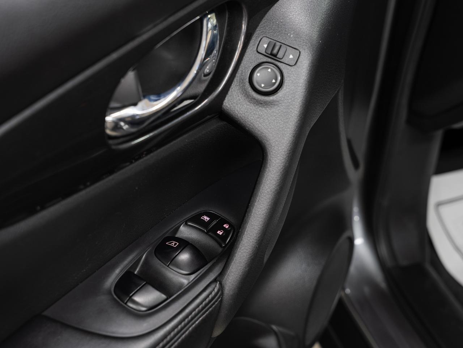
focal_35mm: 55
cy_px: 174
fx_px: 729
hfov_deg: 35.2
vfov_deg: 26.8
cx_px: 232
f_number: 5.6
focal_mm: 50.4
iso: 100
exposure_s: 1/1.25
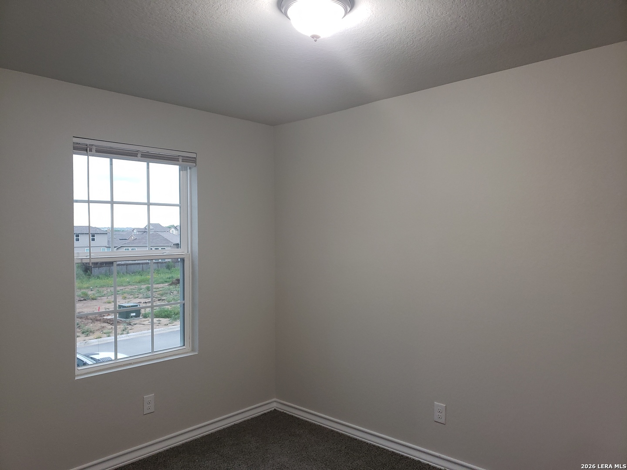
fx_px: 471
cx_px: 314
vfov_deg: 53.1
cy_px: 235
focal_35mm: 26
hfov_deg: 67.3
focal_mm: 4.3
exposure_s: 1/60
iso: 160
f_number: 1.5
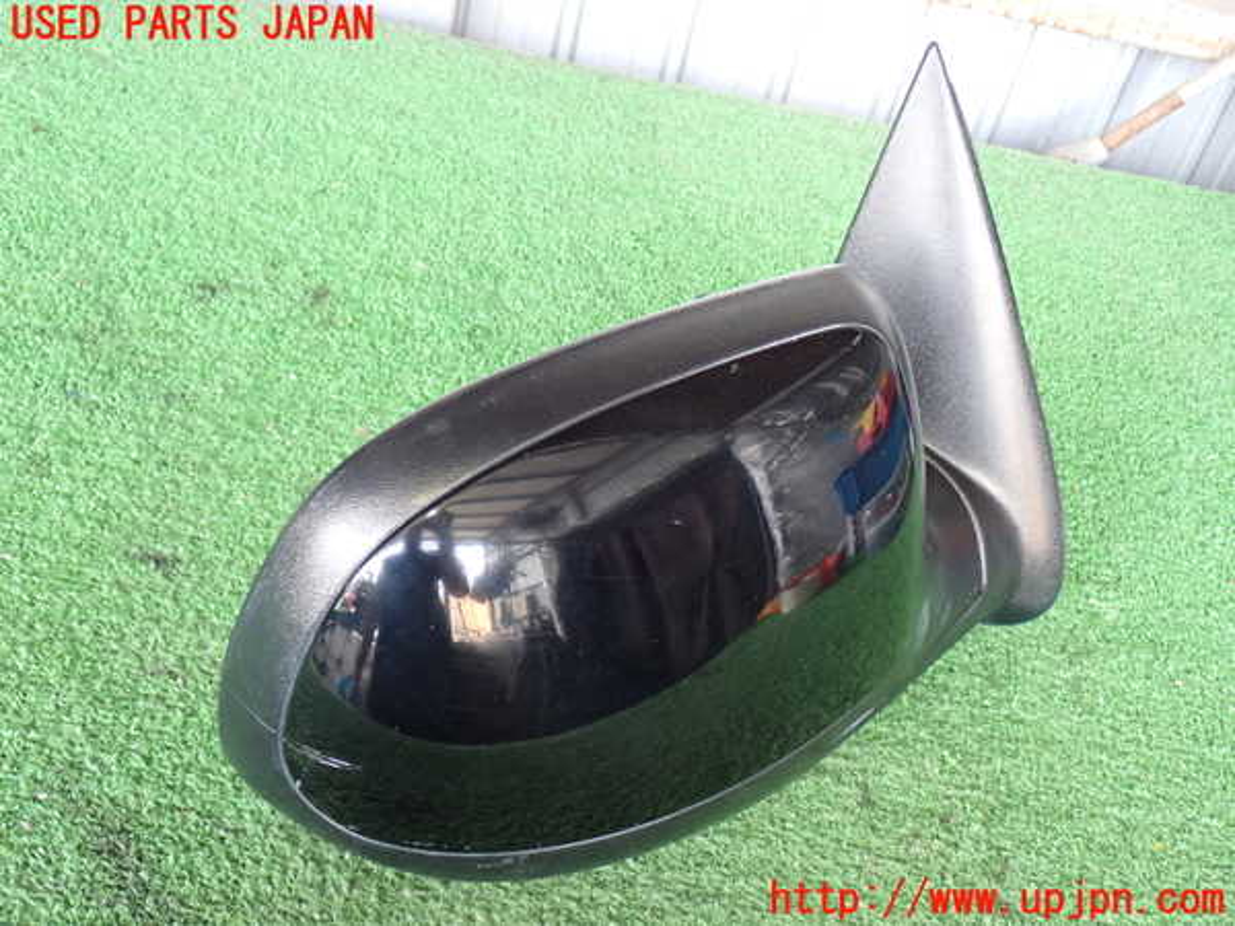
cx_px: 618
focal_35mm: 41
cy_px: 463
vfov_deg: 35.1
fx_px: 1463
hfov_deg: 45.8
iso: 250
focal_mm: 7.31
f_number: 2.8
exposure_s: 1/40
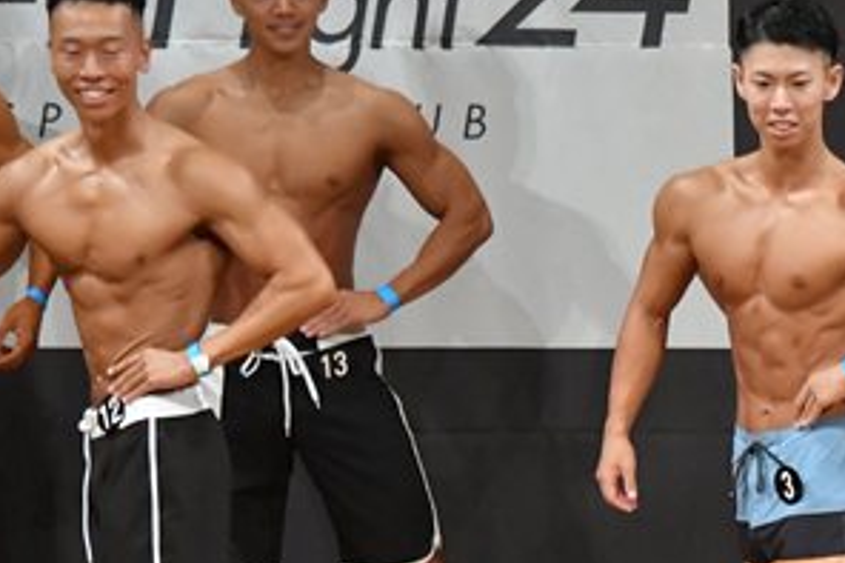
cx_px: 866
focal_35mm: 528
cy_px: 537
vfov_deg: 2.6
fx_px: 12386
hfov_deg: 3.9
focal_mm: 135
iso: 7200
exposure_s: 1/400
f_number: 5.6
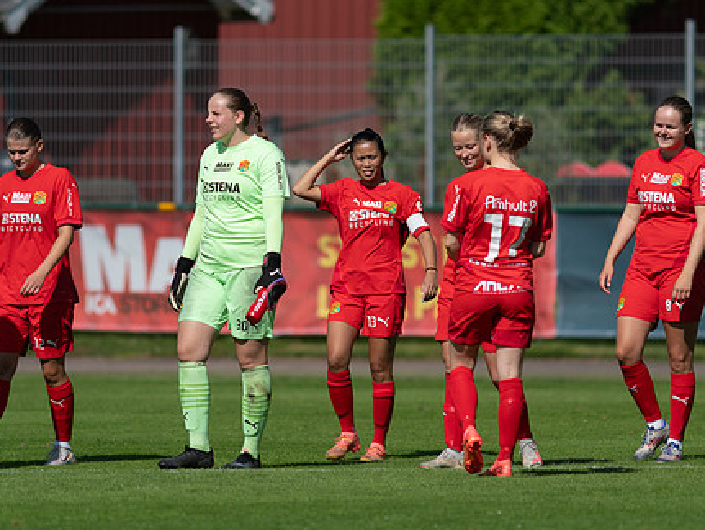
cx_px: 334
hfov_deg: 3.3
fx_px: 12250
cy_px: 243
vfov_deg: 2.5
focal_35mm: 601
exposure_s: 1/3200
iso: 100
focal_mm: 300
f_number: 3.2
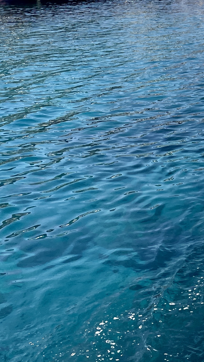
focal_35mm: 68
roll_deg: +1.0
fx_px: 654
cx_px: 319
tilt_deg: -10.6
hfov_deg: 16.0
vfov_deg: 30.2
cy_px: 67
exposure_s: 1/1855
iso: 32
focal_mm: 4.2
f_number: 1.6
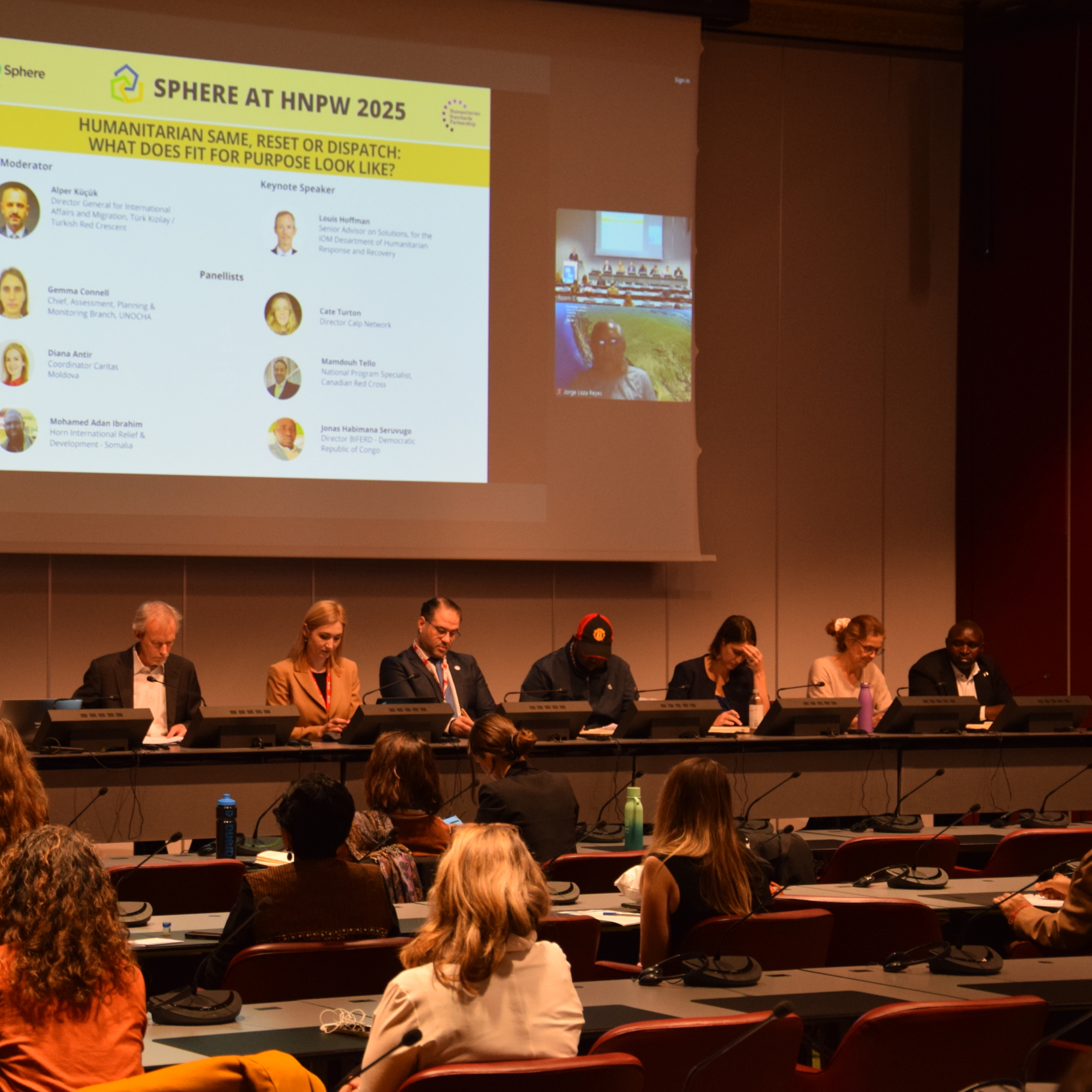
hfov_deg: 18.8
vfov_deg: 18.9
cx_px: 323
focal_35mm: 92
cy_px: 547
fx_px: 3284
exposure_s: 1/60
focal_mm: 48
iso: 1000
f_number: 4.8
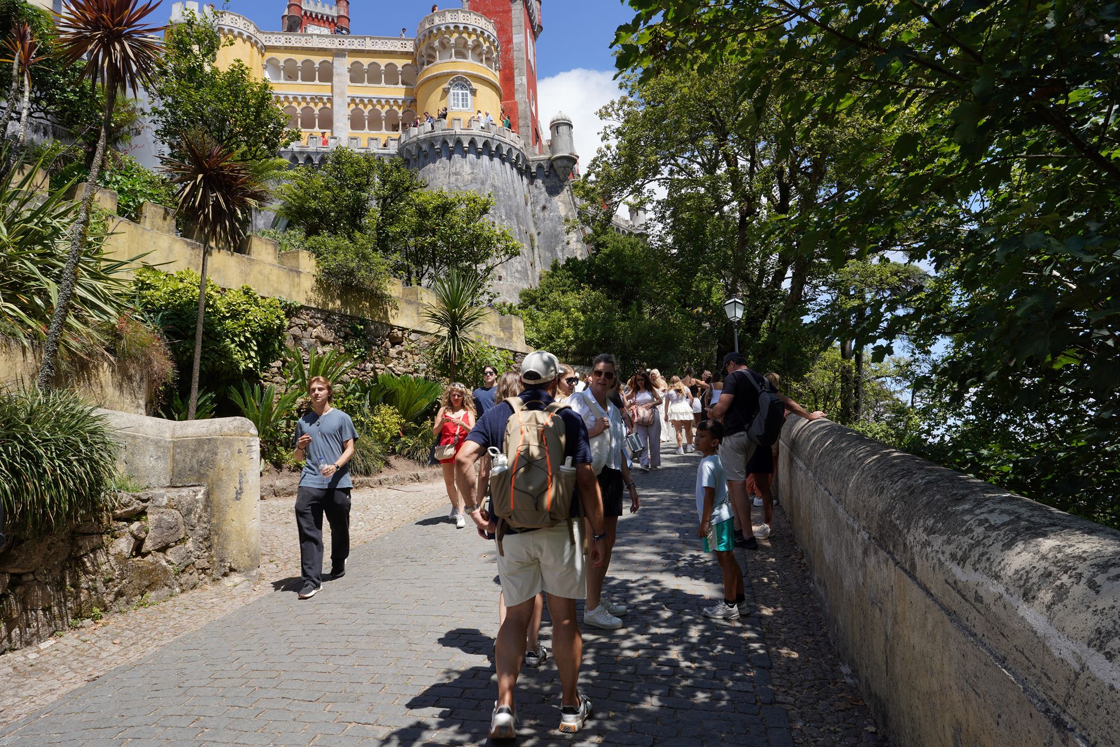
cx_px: 560
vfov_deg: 53.1
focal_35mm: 24
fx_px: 747
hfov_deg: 73.7
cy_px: 374
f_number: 13
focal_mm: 24
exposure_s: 1/100
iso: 100
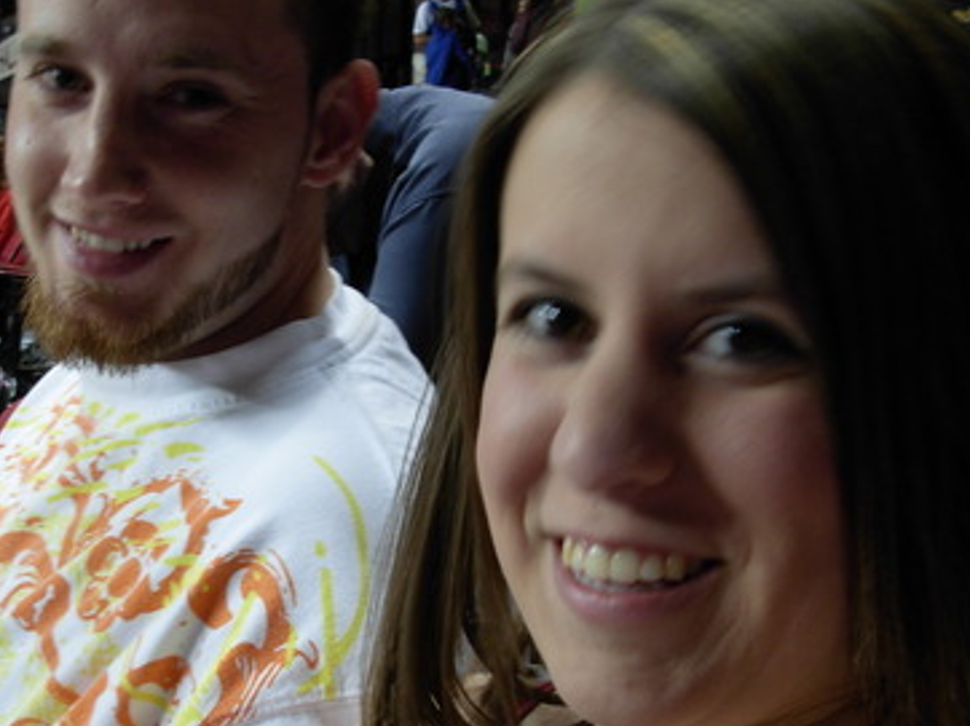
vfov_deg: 23.3
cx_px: 289
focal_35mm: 63
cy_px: 383
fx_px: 1764
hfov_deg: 30.4
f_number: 2.9
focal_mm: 6.3
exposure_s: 1/10
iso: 79
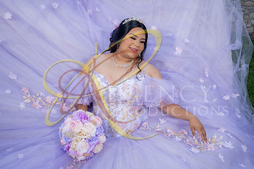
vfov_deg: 43.6
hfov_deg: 61.9
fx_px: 212
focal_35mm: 30
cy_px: 84
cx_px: 127
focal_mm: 20
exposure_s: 1/800
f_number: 2.8
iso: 125
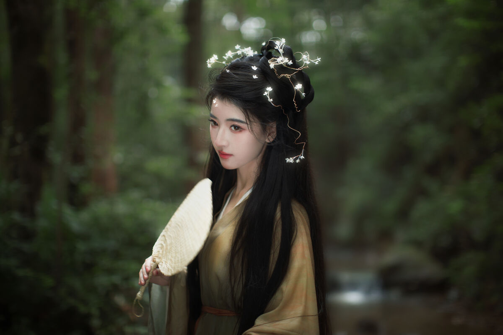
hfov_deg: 40.3
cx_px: 252
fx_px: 685
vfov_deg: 27.5
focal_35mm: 49
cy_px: 168
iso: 500
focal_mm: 50
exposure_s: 1/100
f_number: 1.4
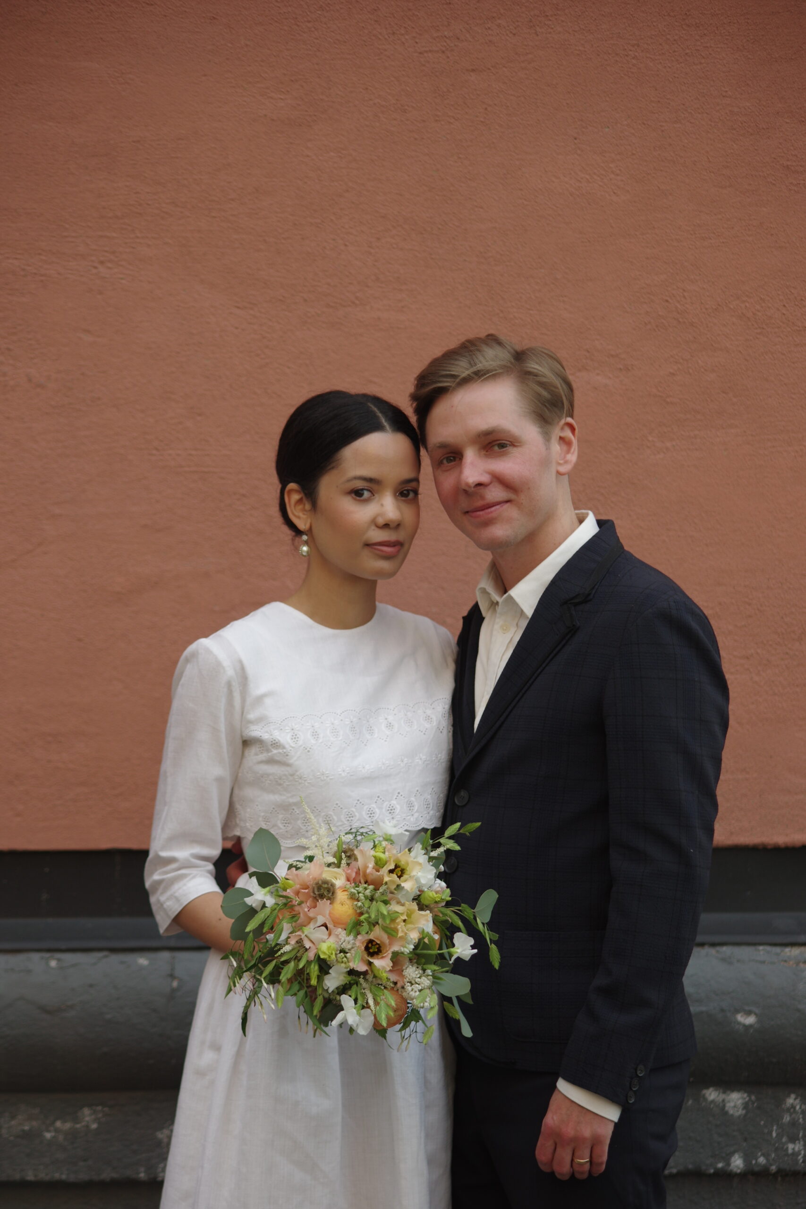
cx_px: 403
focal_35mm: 124
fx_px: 4163
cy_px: 604
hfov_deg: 11.1
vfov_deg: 16.5
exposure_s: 1/250
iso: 200
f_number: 2.8
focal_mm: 83
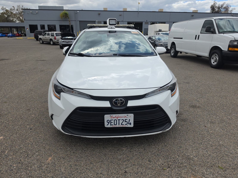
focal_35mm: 23
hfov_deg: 73.9
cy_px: 89
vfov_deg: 58.9
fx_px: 158
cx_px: 119
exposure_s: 1/5775
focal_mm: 6.5
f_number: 1.4
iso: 64
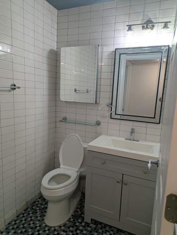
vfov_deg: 71.5
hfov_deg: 56.9
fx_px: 163
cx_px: 88
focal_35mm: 24
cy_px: 118
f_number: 1.85
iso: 60
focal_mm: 6.81
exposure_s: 1/120
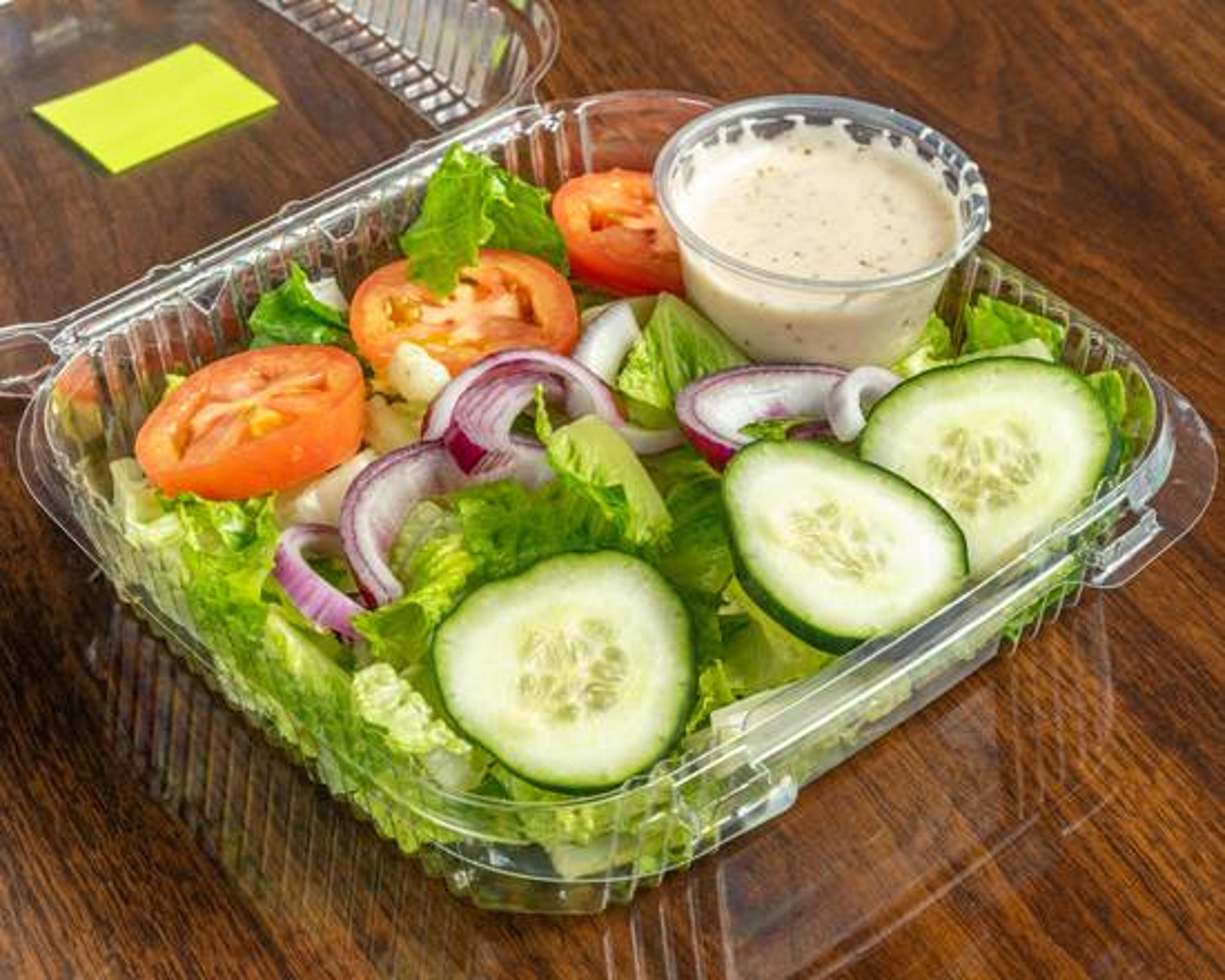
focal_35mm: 84
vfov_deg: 18.2
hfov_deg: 22.6
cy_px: 490
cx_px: 626
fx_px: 3062
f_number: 16
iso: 400
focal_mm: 75
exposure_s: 1/125
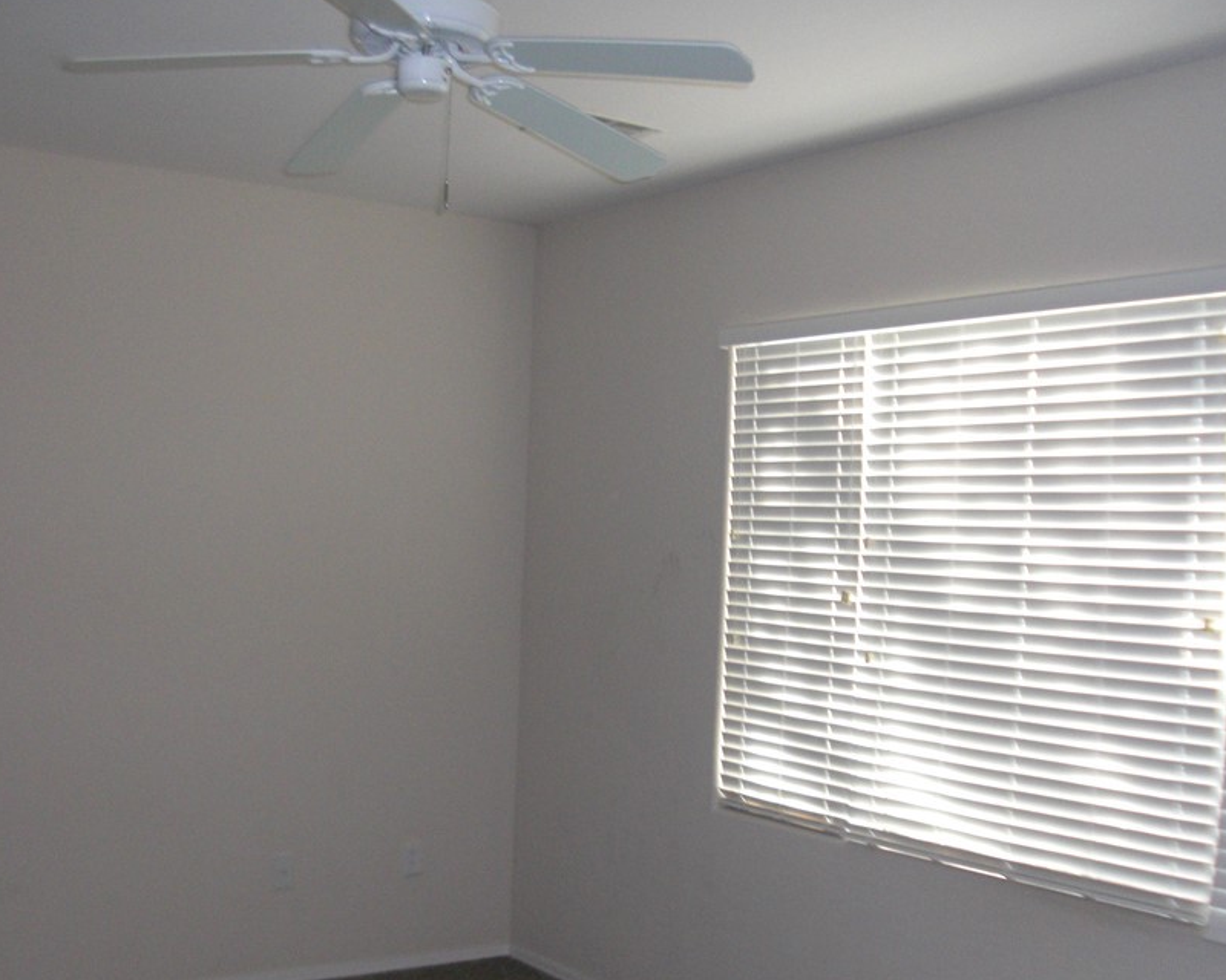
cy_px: 567
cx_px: 630
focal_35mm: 45
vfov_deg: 33.4
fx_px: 1633
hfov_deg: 41.2
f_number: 2.8
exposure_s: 1/60
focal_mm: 6.3
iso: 200
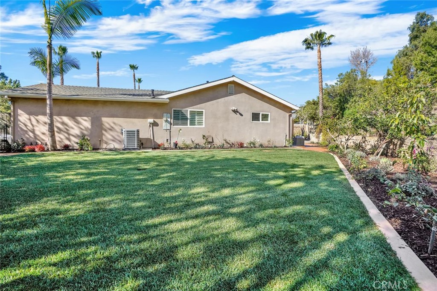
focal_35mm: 16
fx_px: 194
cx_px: 218
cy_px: 146
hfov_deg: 96.8
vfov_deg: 73.7
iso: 400
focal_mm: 16
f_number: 7.1
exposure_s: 1/640
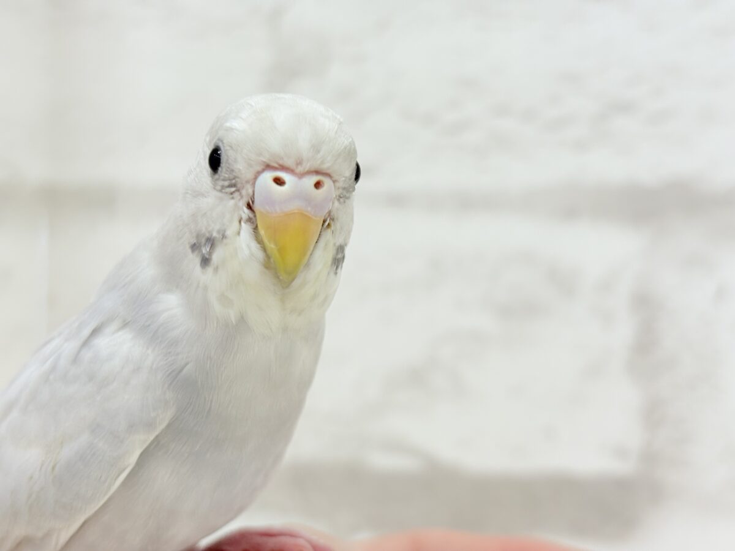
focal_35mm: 52
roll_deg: +0.3
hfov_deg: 36.8
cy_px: 276
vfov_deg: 28.0
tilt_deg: +1.4
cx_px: 368
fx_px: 1104
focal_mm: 5.96
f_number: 1.6
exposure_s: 1/50
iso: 40
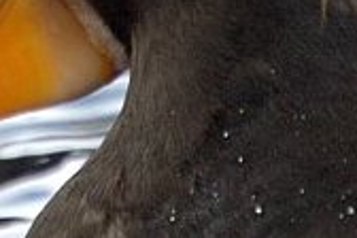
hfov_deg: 1.2
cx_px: 32
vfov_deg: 0.8
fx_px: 16966
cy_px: -11
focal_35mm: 1711
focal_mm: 200
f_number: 6.3
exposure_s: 1/250
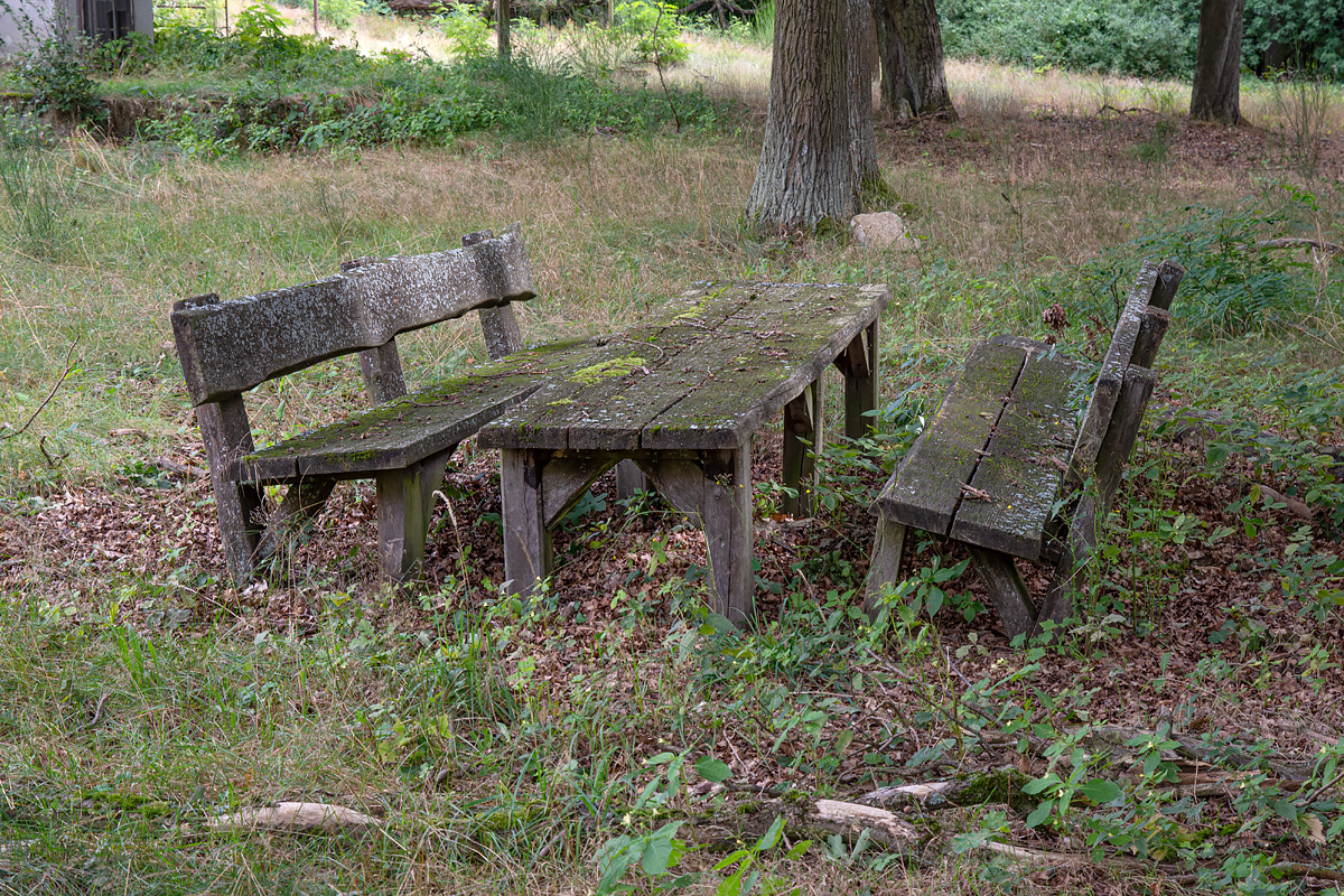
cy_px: 448
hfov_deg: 30.5
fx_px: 2464
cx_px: 672
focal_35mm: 66
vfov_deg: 20.6
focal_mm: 44
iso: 200
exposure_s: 1/60
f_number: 8
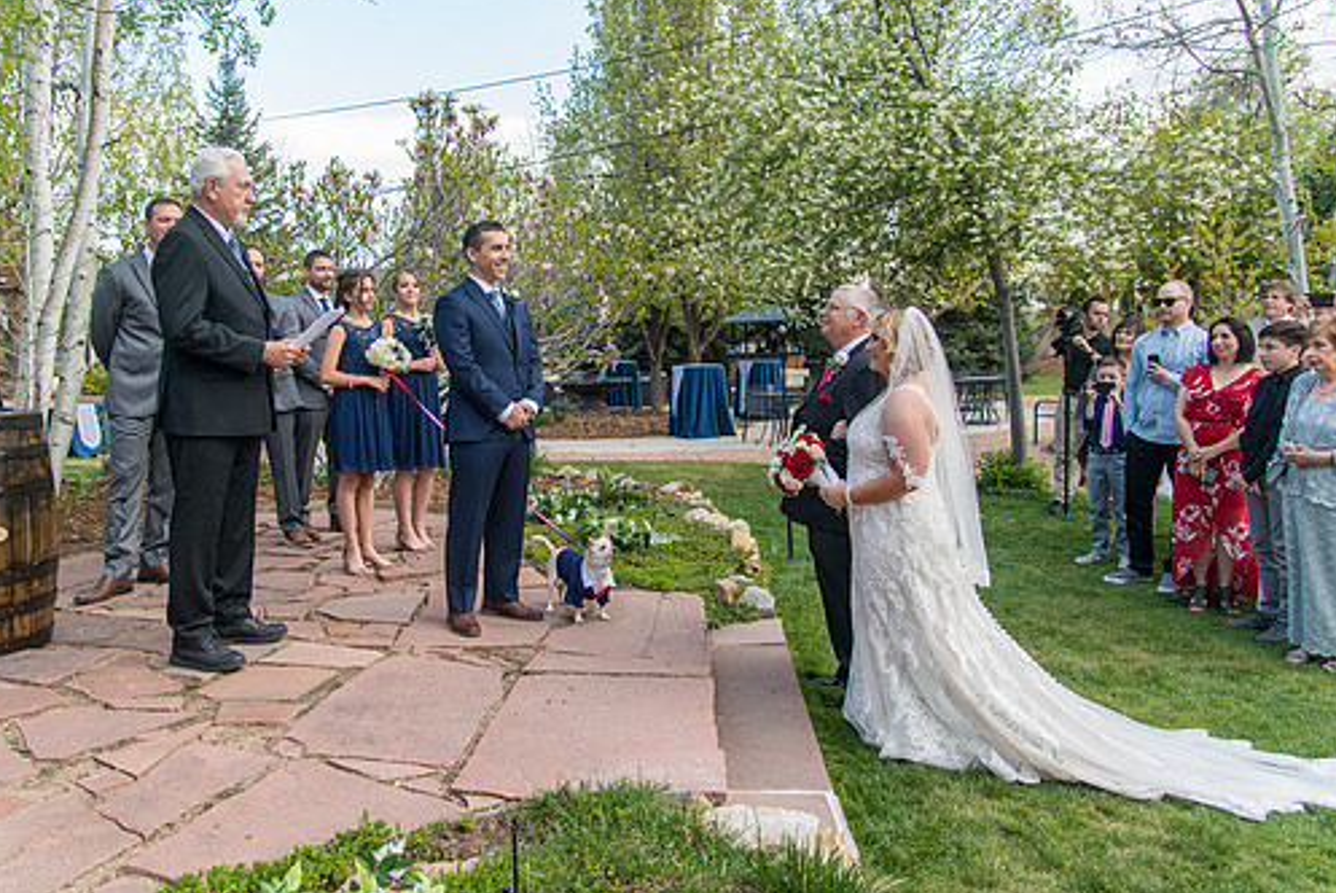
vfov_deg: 46.4
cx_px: 594
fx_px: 1040
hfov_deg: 65.3
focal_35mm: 28
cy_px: 397
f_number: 4
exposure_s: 1/500
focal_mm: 24
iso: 400
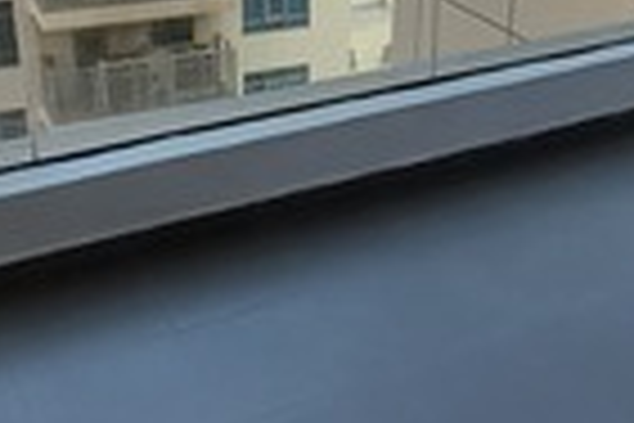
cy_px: 92
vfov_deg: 24.7
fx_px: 951
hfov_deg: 36.5
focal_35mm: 54
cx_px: 425
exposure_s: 1/215
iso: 40
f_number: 2.2
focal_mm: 1.64
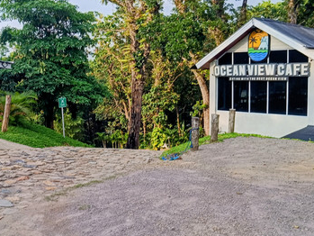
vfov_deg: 32.9
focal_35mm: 44
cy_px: 109
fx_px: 399
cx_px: 131
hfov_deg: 42.8
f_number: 1.88
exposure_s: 1/913
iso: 54
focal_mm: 5.59
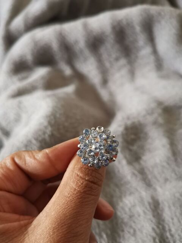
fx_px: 189
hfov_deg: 51.4
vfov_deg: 65.3
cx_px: 91
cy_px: 122
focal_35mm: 27
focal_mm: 5.58
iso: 800
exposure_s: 1/33.3
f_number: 1.8
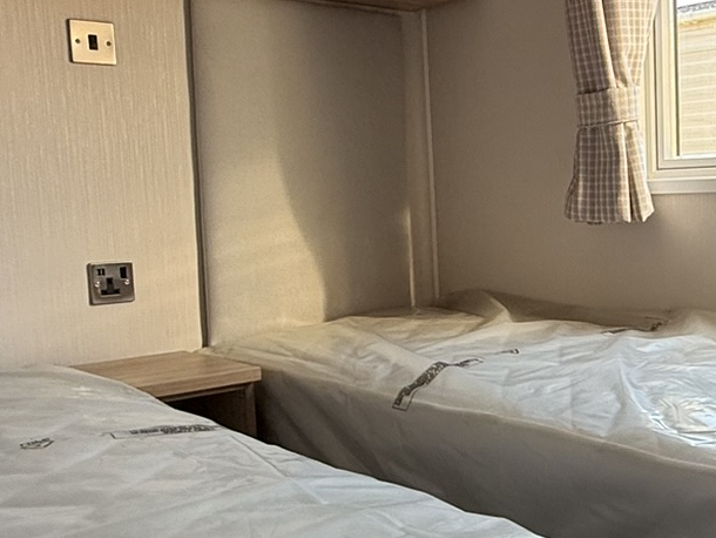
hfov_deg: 38.6
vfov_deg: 30.9
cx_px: 589
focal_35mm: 47
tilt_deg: -6.8
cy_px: 294
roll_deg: +3.3
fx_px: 973
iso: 80
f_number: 2.2
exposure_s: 1/99
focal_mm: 2.22
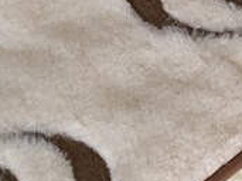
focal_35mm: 170
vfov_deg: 8.7
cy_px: -16
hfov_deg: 11.0
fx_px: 1188
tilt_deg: -49.6
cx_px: 401
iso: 125
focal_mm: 4.15
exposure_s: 1/33
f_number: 2.2
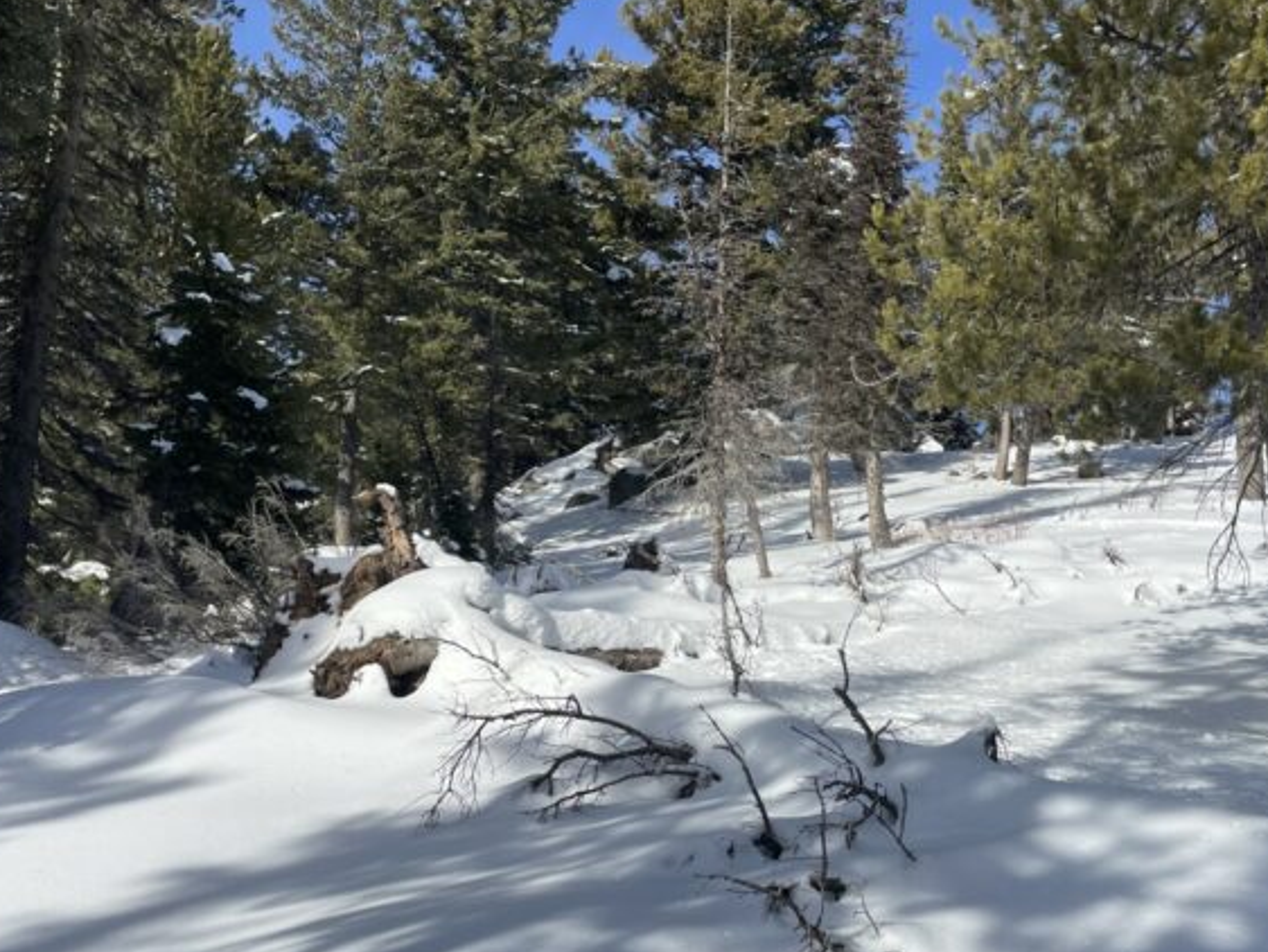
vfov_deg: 38.3
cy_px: 629
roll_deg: -1.6
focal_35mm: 37
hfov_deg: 50.1
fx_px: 1356
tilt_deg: +11.3
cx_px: 688
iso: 32
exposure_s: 1/5051
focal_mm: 4.2
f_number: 1.6
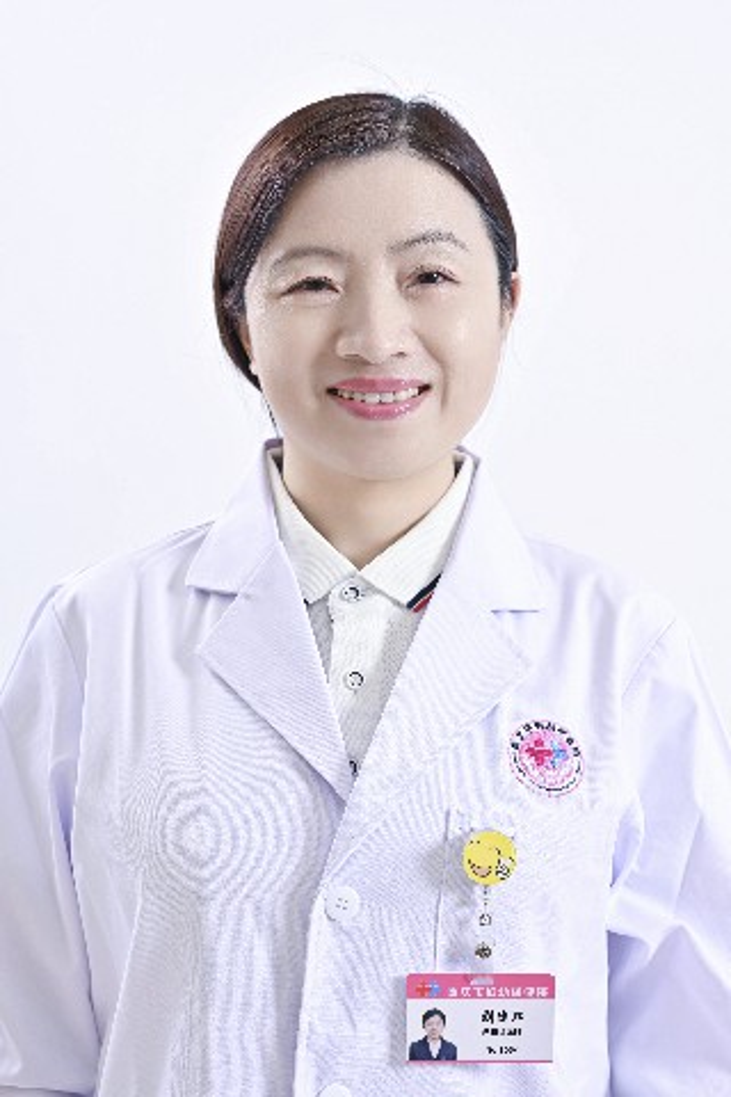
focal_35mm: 85
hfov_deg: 16.1
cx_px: 366
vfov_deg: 23.9
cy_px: 548
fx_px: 2589
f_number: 5
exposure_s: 1/160
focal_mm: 85
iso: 250
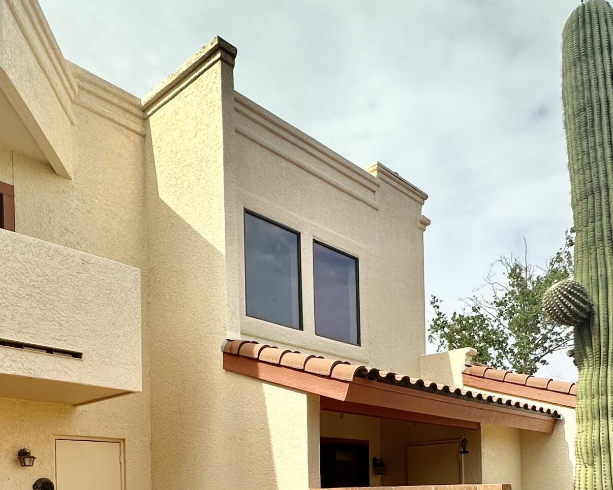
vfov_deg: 38.2
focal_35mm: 34
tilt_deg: +0.6
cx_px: 258
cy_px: 498
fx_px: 617
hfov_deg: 52.6
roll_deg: +0.7
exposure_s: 1/1595
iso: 50
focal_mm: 2.22
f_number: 2.2
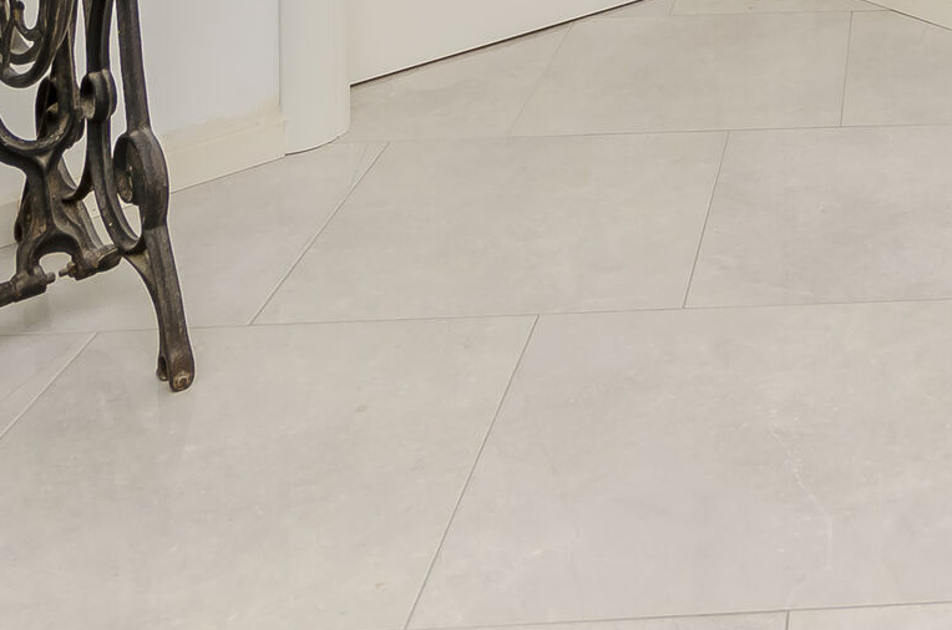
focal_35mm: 55
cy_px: -474
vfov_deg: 19.2
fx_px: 1451
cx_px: 1003
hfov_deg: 32.6
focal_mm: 10
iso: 160
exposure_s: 1/100
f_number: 7.1
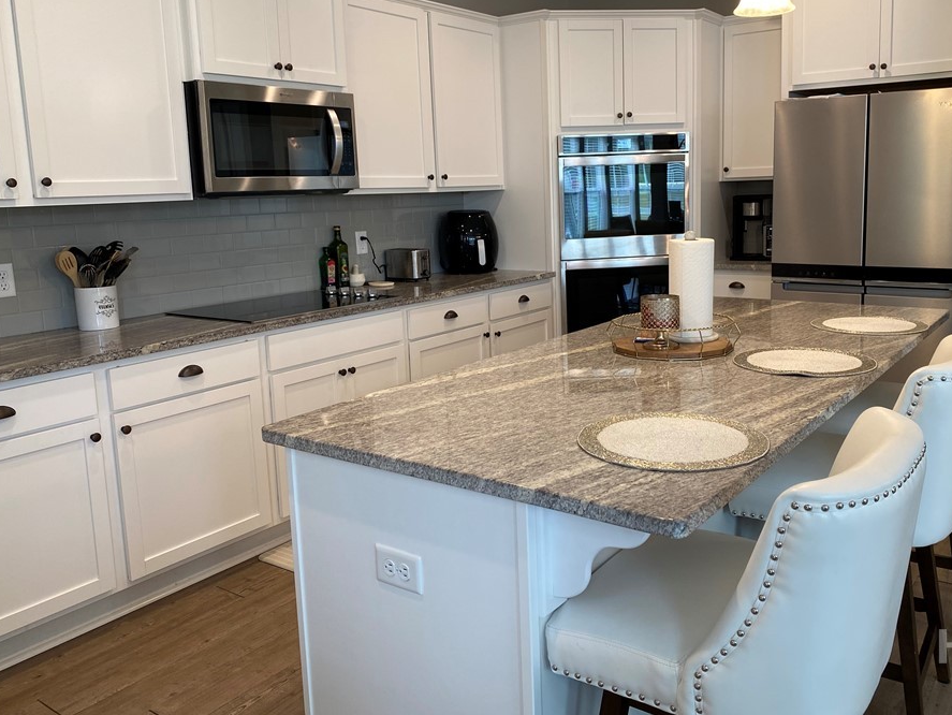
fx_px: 825
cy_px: 320
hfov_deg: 59.7
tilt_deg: -7.9
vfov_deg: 46.8
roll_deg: +1.3
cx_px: 537
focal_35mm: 30
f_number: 1.8
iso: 64
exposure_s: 1/60
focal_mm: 4.25
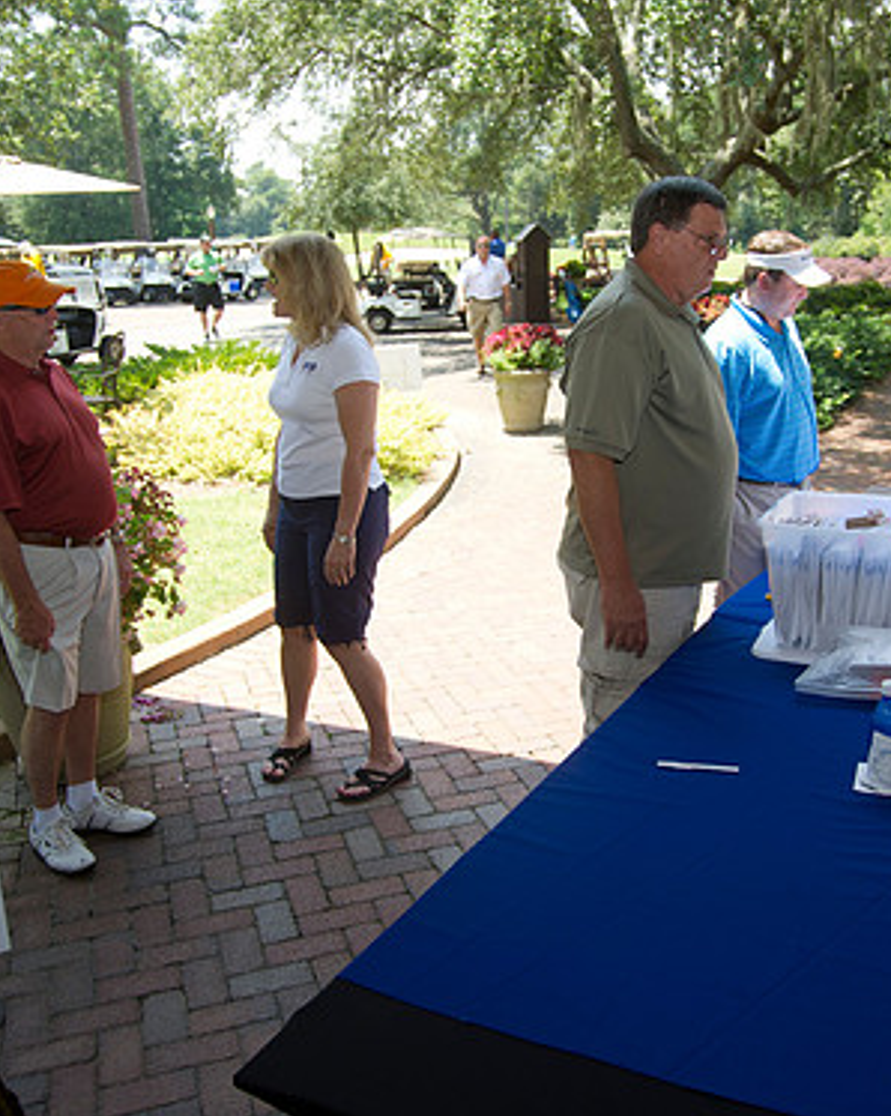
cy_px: 545
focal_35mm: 35
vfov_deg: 51.6
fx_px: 1155
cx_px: 529
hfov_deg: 42.0
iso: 200
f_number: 4.5
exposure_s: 1/250
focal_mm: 24
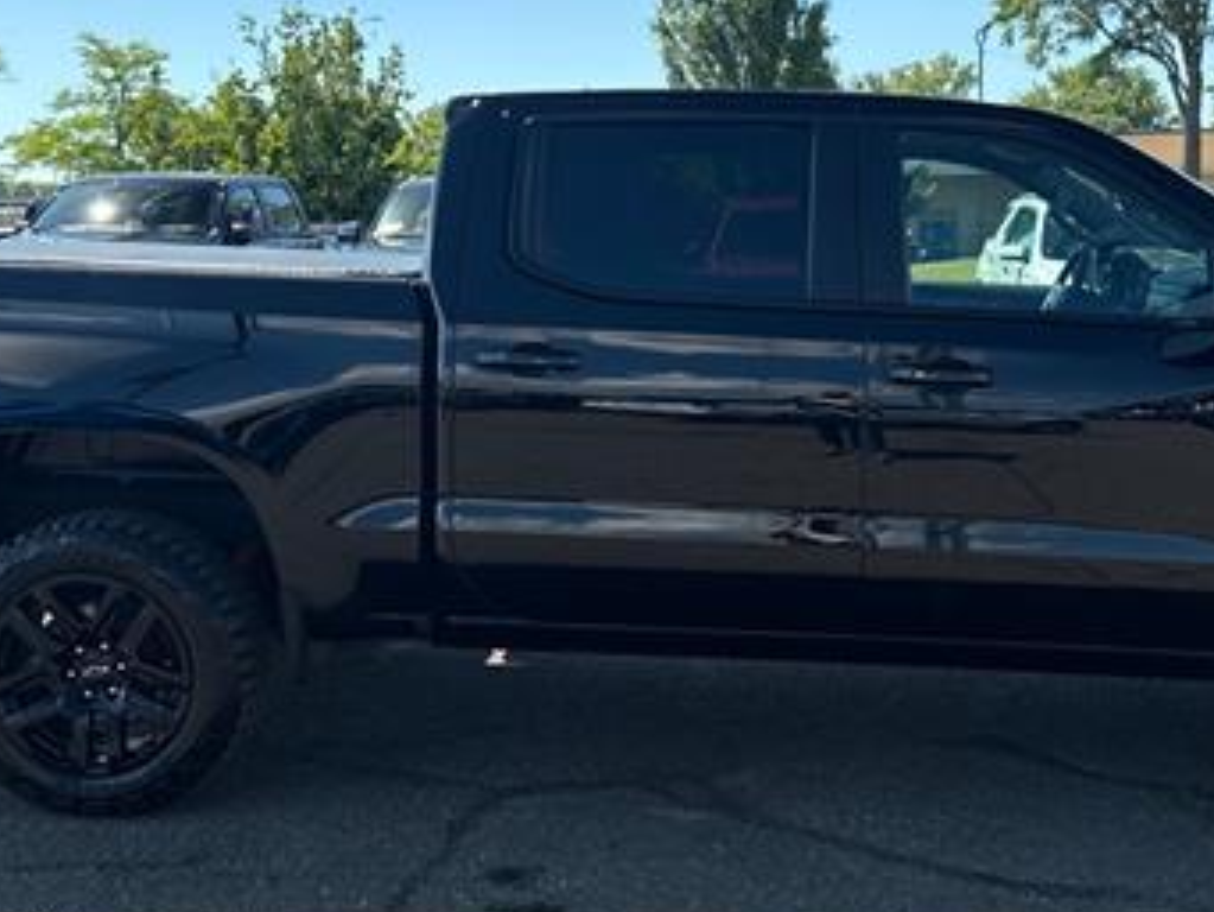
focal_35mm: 45
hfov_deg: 41.8
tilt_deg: -4.4
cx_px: 741
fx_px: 1579
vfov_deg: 32.2
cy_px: 392
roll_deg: +1.7
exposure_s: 1/1005
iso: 80
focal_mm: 6.76
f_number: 1.78
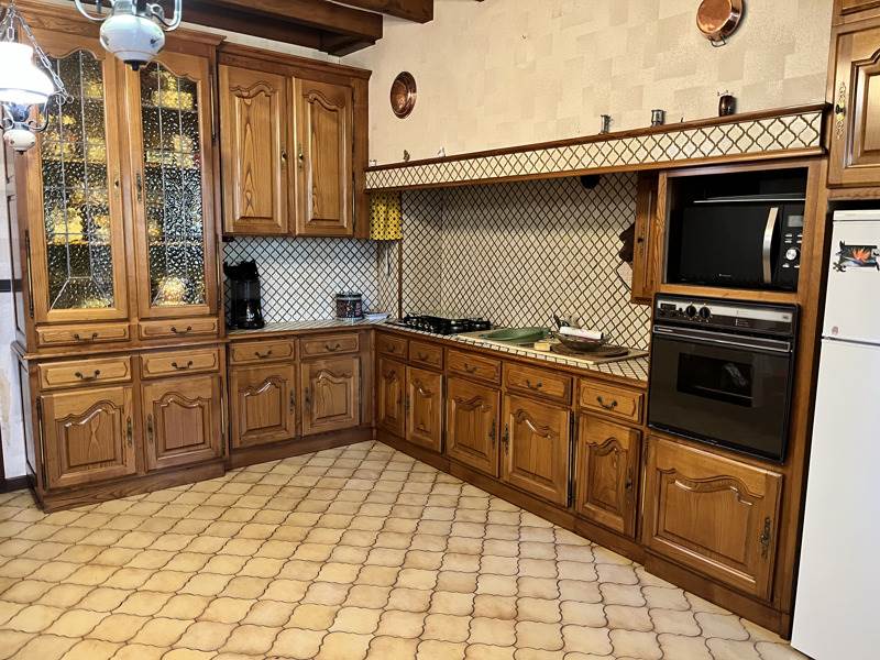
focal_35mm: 26
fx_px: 661
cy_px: 330
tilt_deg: -7.9
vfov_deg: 53.1
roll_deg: +1.0
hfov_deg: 67.3
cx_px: 440
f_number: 1.6
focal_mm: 5.1
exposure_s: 1/50
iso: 400
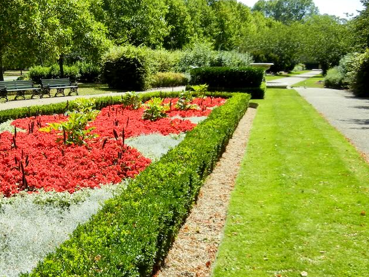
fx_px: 522
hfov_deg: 37.8
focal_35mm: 49
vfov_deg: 29.5
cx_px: 84
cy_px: 176
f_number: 3.5
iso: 160
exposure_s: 1/891
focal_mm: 5.4
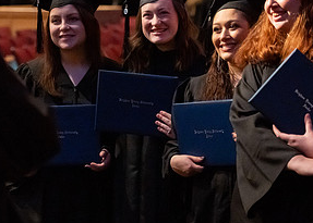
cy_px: 113
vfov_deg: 9.1
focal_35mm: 158
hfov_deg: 12.7
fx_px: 1405
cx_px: 129
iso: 5000
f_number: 2.8
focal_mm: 70
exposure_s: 1/125
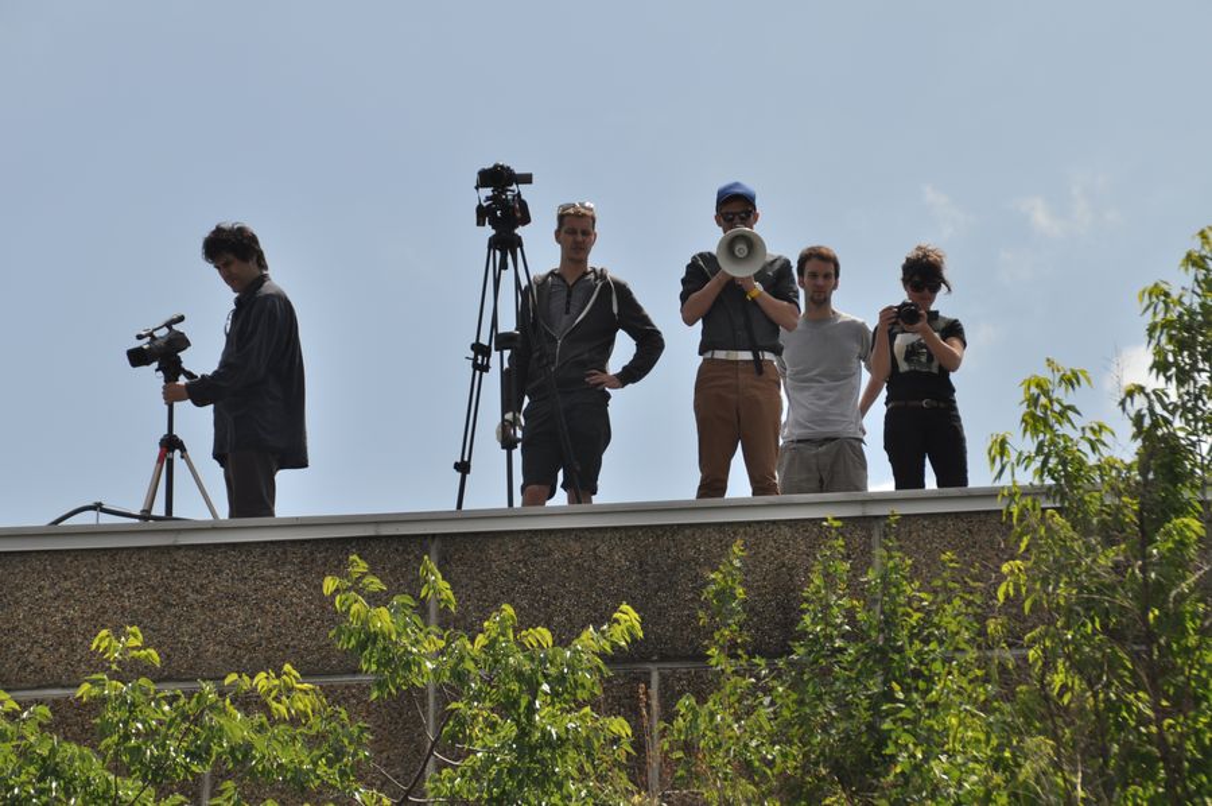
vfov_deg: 7.6
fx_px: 6053
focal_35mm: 180
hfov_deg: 11.4
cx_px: 606
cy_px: 403
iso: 200
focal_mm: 120
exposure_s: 1/1000
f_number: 8
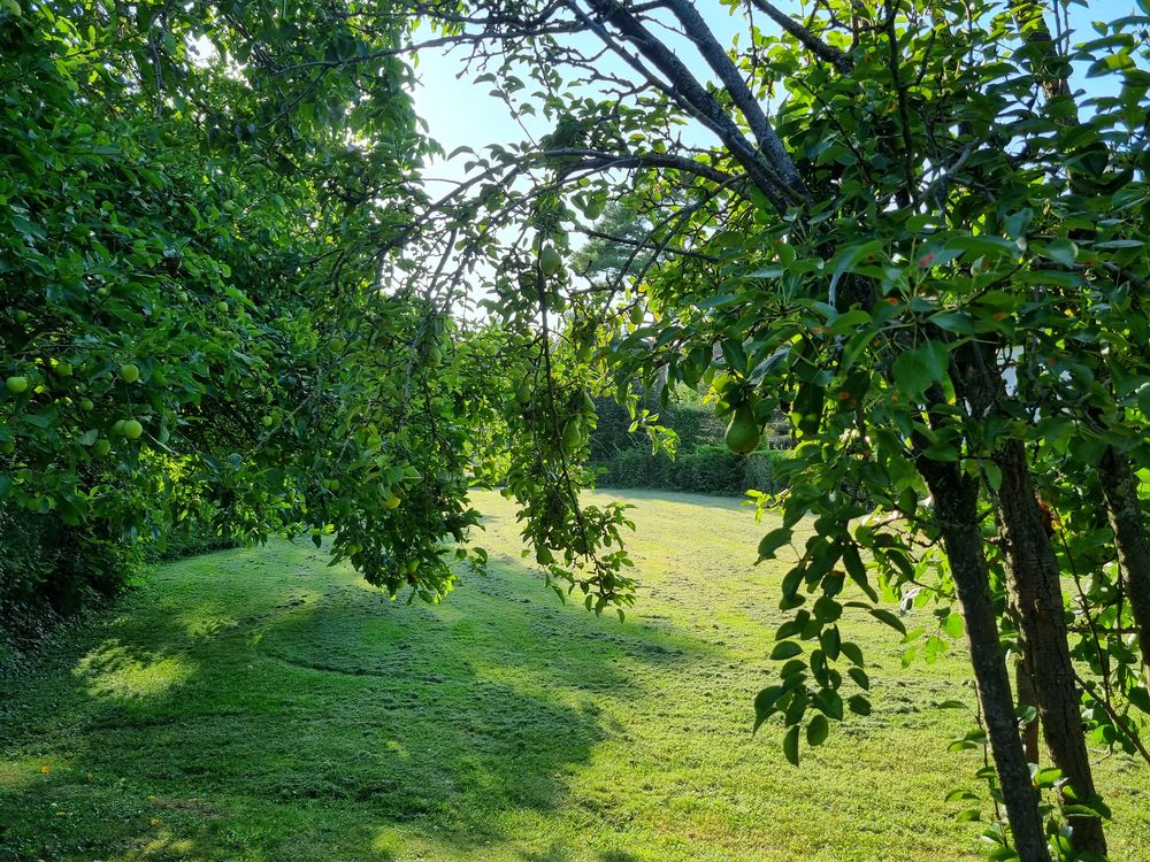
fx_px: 864
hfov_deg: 67.3
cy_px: 431
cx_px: 575
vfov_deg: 53.1
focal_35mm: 26
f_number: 1.8
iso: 50
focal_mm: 5.4
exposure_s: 1/992
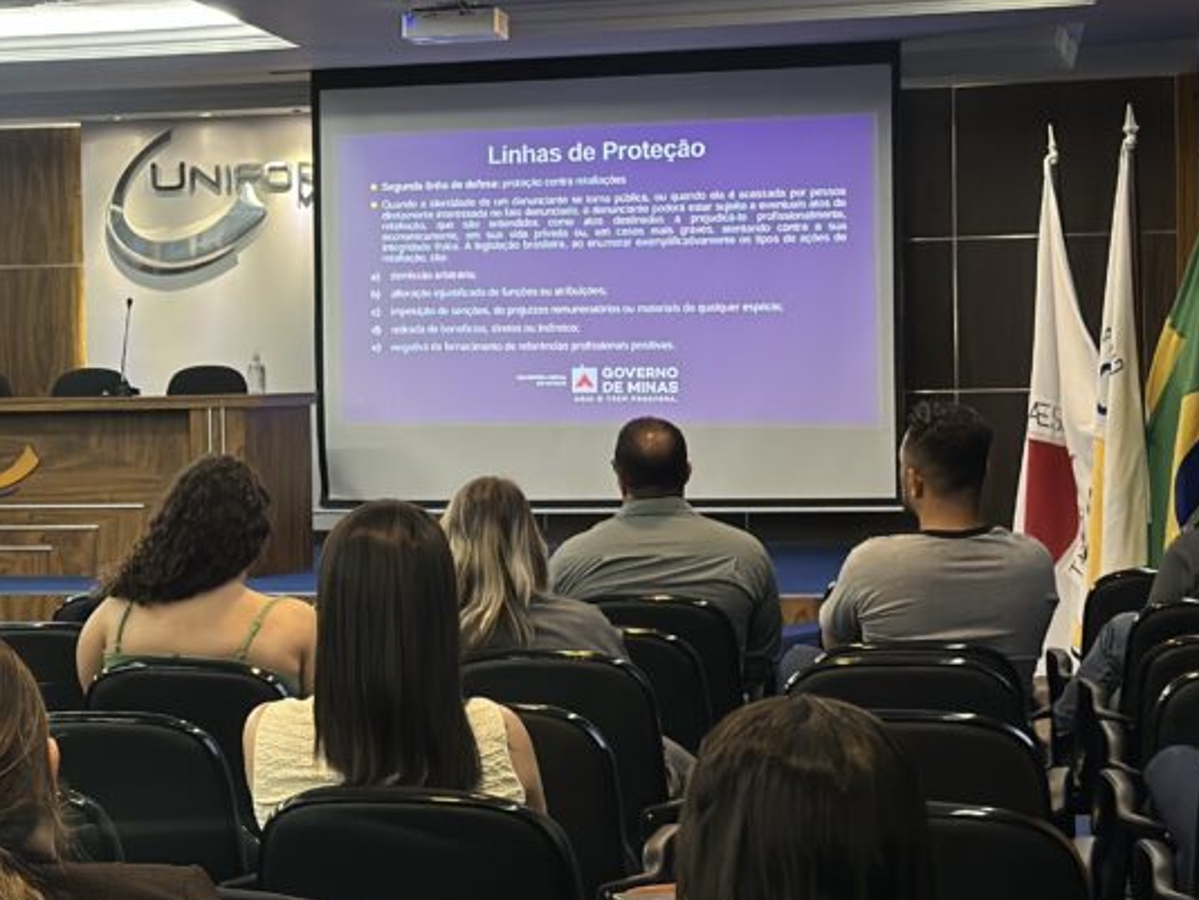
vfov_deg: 16.1
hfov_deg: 20.7
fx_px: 3188
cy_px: 395
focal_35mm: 92
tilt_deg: -0.5
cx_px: 63
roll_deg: +0.6
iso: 320
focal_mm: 6.86
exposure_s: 1/60
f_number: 1.78
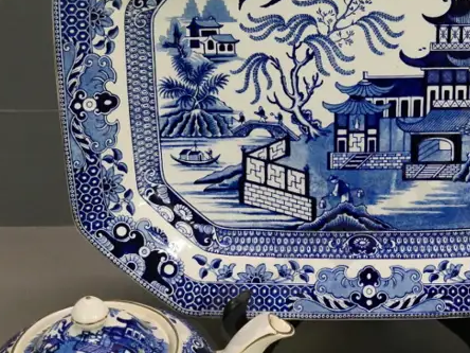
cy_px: 217
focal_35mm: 83
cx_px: 364
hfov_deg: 23.3
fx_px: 1127
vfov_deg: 17.8
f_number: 5
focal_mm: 18
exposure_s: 1/160
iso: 3200
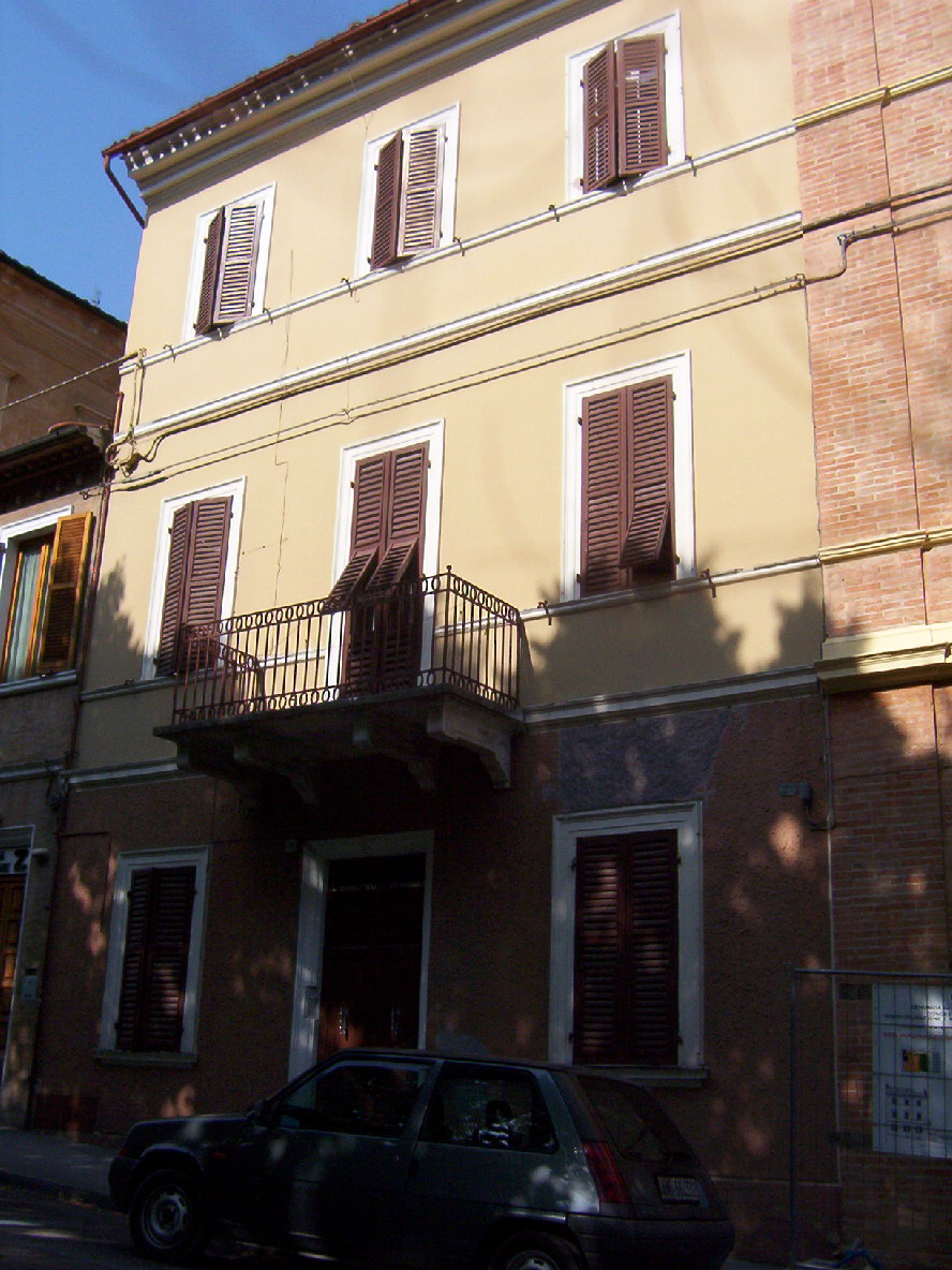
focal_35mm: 36
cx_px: 476
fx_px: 1320
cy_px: 635
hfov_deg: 39.7
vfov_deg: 51.4
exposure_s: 1/816
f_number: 5.24
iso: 100
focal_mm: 5.54
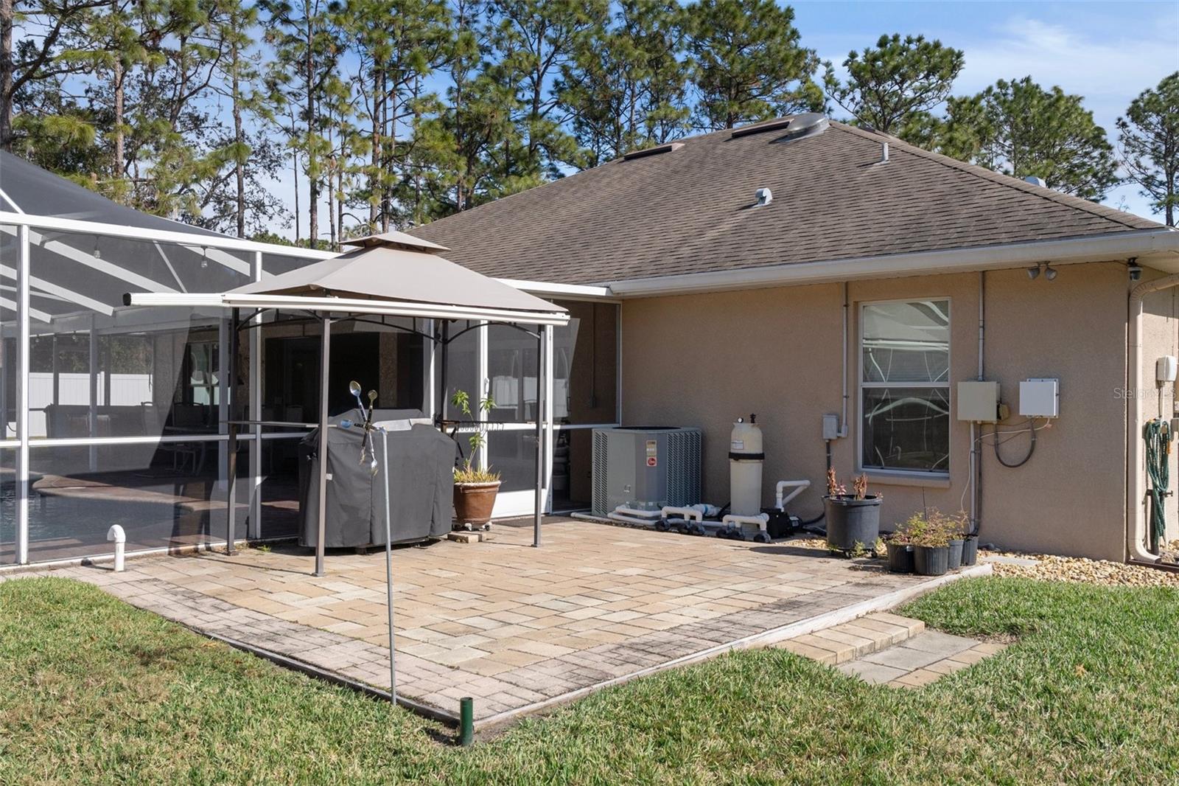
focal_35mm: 30
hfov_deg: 61.9
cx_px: 590
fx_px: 982
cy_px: 393
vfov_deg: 43.6
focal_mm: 20
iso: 320
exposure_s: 1/320
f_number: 8
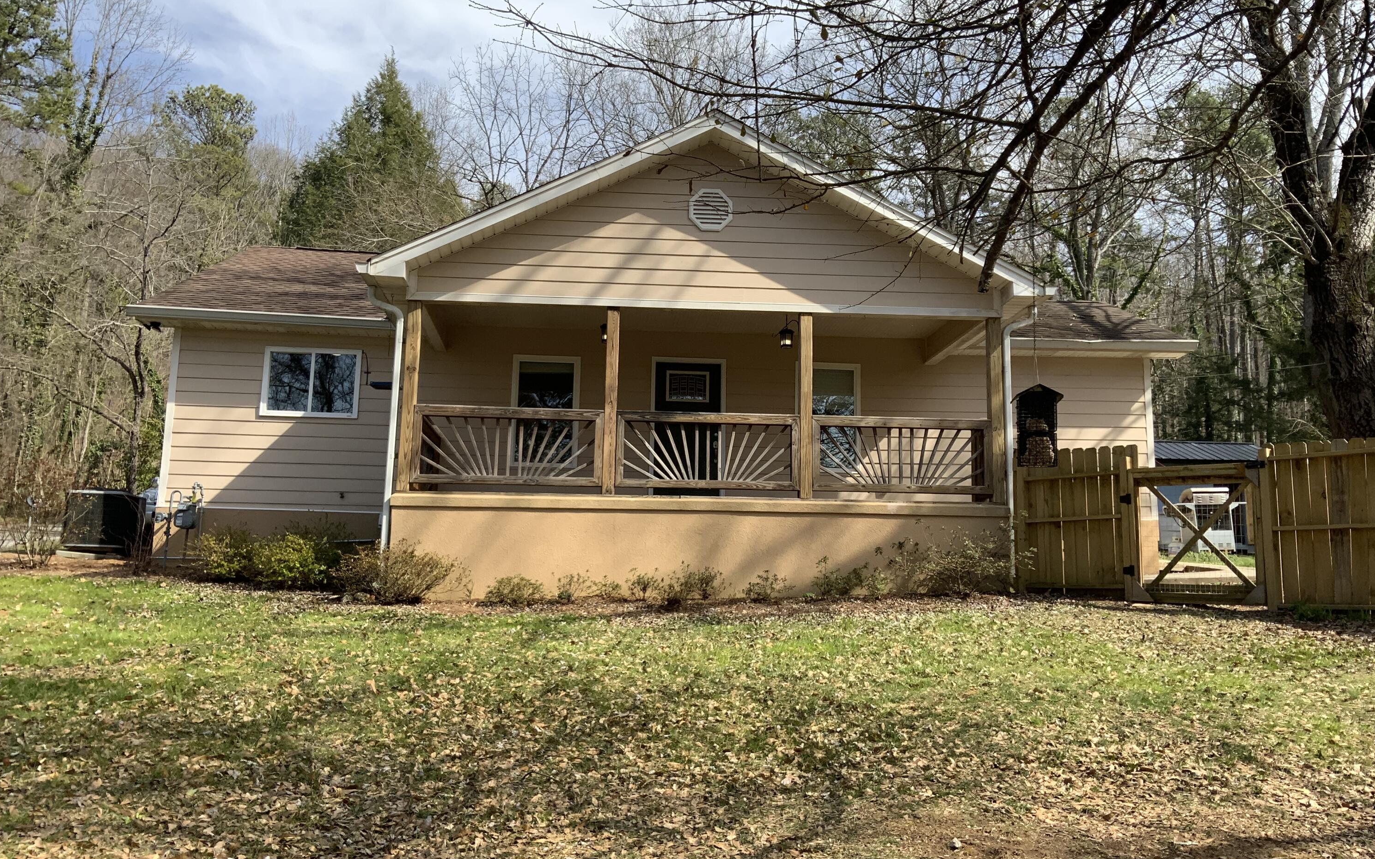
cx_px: 689
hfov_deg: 61.2
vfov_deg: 40.6
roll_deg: -1.5
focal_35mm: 31
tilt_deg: +10.6
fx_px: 1162
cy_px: 414
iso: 16
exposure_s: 1/816
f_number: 1.8
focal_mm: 3
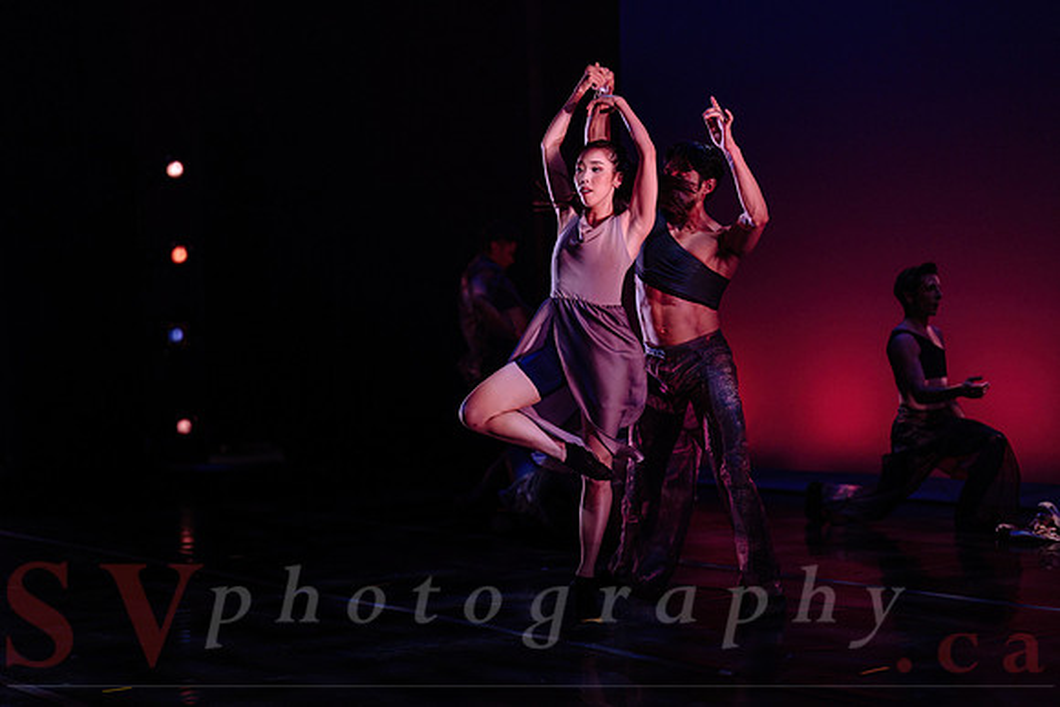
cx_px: 442
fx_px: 1717
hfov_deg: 34.2
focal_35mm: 58
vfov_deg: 23.3
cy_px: 412
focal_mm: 50
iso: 1000
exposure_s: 1/400
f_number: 1.2
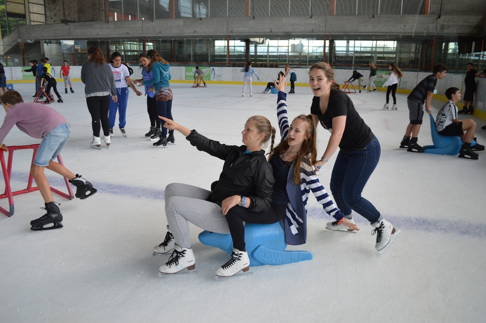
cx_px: 243
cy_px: 162
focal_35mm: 27
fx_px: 364
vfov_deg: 47.9
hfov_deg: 67.4
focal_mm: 18
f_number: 3.5
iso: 1800
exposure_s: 1/400
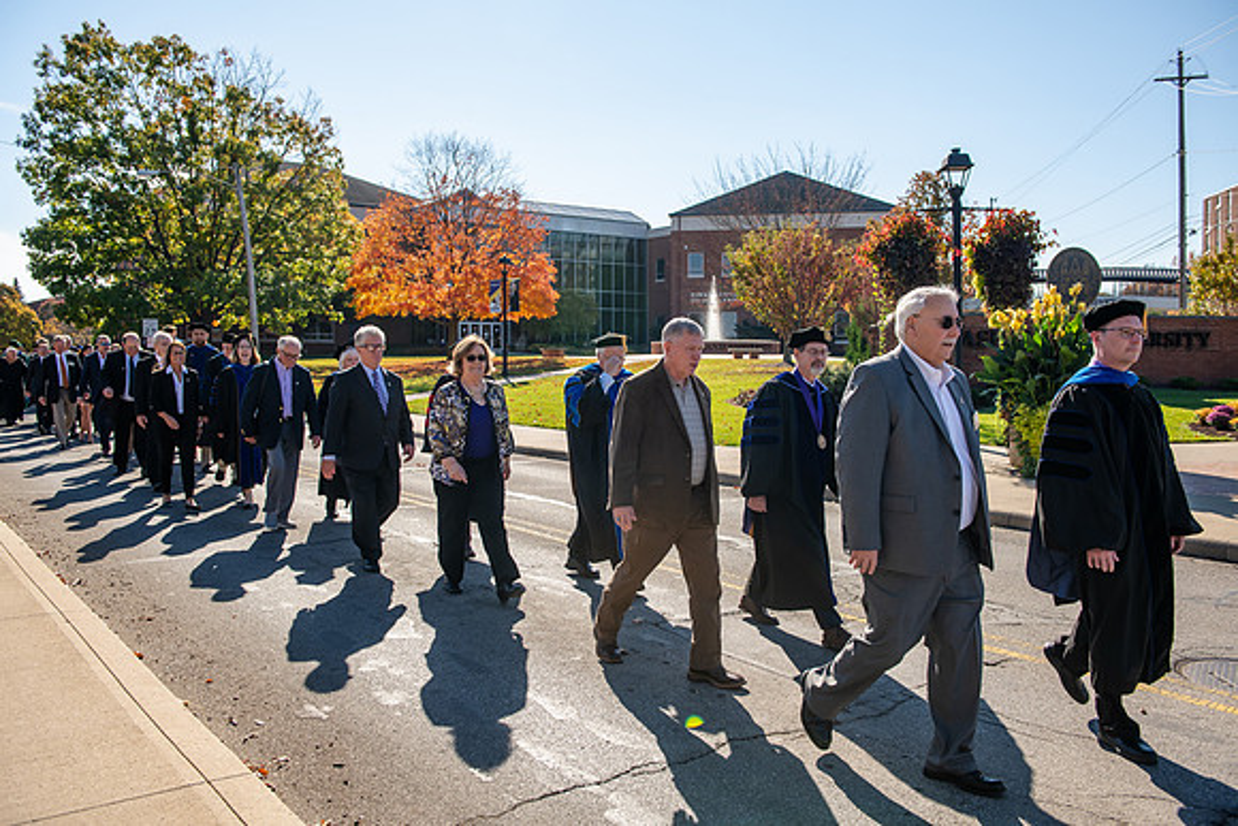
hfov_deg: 60.3
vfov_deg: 42.3
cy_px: 413
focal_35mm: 31
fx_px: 1066
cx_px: 619
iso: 160
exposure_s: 1/800
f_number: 4.5
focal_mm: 31
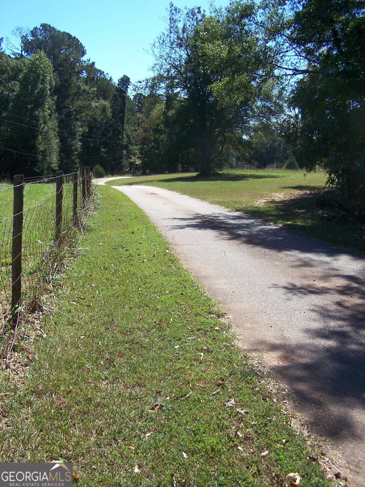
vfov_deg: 49.0
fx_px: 534
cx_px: 182
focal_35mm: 38
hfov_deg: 37.7
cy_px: 244
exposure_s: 1/500
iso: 80
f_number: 4
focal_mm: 6.3
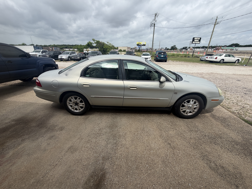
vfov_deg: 85.7
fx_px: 102
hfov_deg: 102.1
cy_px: 94
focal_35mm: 14
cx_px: 126
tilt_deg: -24.1
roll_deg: -1.1
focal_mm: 2.22
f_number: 2.2
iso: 20
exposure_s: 1/799
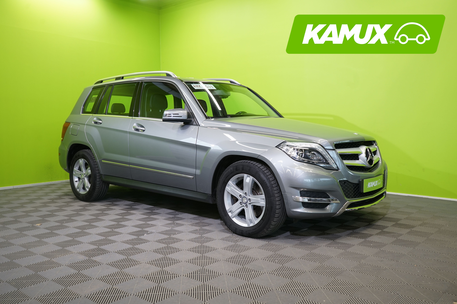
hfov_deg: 60.3
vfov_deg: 42.3
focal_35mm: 31
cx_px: 228
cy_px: 152
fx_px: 393
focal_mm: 31
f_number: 6.3
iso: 500
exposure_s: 1/25
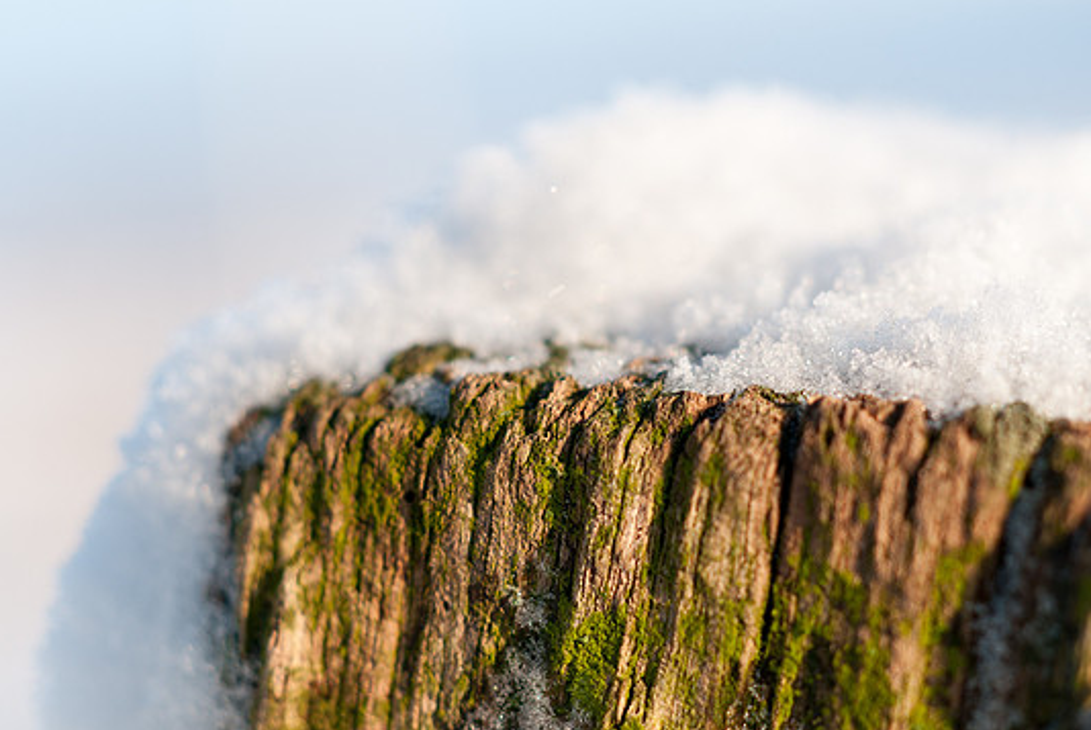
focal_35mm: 90
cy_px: 375
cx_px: 556
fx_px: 2716
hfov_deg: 22.7
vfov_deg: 15.3
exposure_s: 1/640
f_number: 3.5
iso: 200
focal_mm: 55
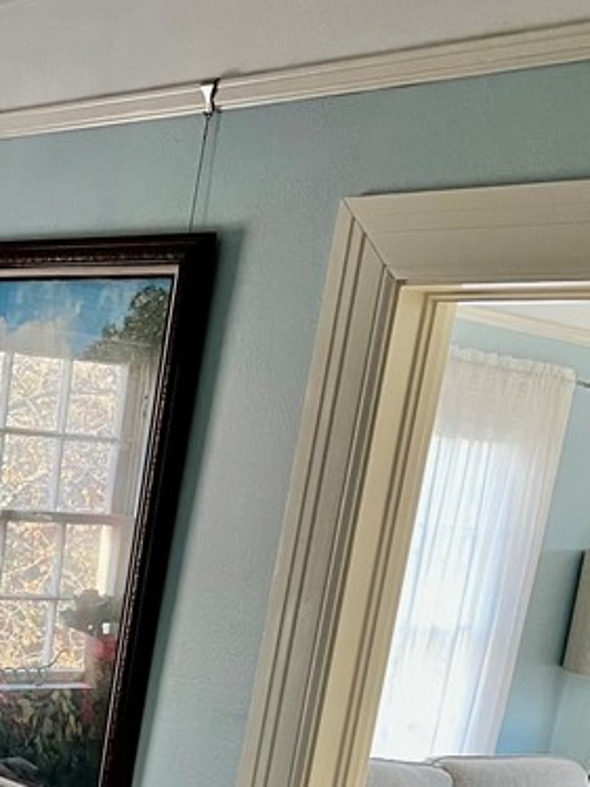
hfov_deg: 19.4
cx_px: -143
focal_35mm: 71
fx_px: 1614
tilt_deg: -13.1
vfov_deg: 25.7
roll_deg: -6.3
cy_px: 833
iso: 125
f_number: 1.5
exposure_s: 1/76
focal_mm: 5.7
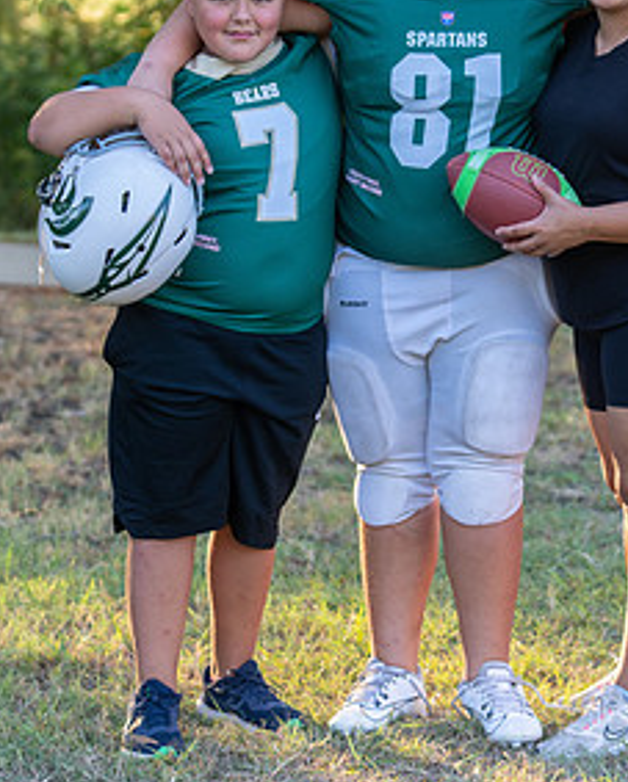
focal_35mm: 141
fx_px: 3271
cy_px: 269
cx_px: 445
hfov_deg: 11.0
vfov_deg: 13.6
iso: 250
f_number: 2.8
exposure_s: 1/320
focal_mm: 70
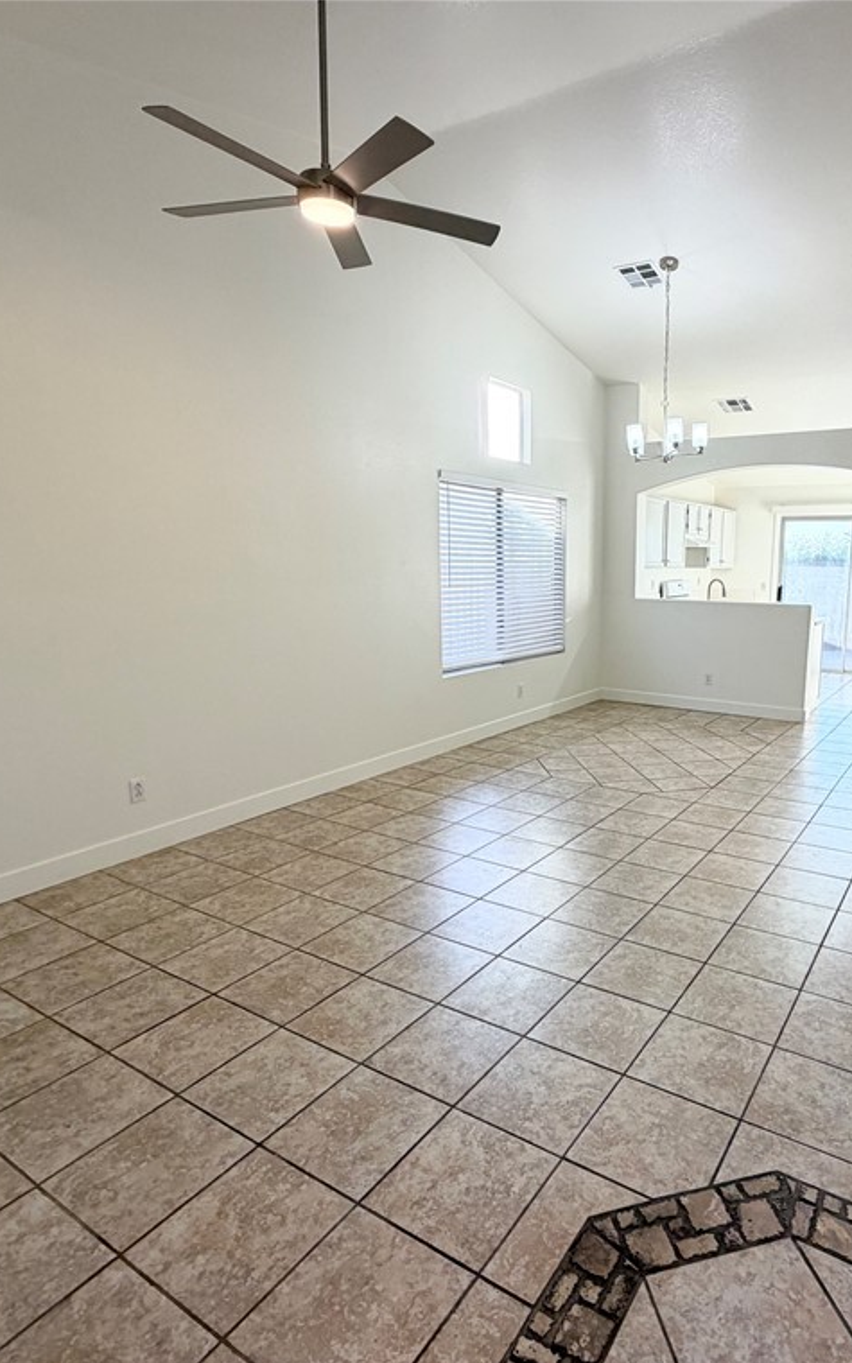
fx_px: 743
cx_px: 578
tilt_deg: -10.7
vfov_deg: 85.1
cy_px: 687
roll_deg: -0.2
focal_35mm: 20
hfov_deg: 58.1
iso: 100
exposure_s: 1/120
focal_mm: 2.22
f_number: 2.2
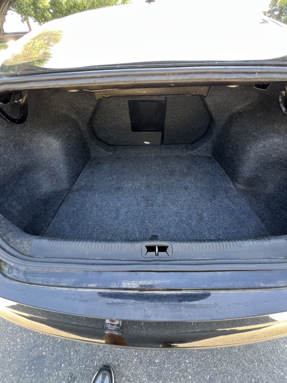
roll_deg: -1.3
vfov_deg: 106.2
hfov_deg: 89.9
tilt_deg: -40.2
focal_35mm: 13
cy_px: 192
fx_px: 144
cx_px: 144
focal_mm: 1.57
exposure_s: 1/99
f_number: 1.8
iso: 200
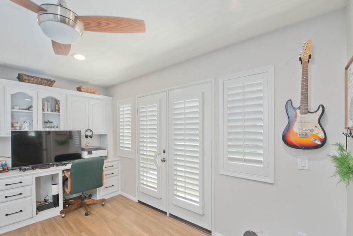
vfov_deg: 73.7
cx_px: 172
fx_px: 157
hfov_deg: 96.7
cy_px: 126
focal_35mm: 16
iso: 400
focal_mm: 14
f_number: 5.6
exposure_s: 1/200
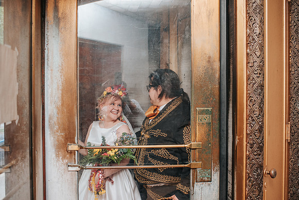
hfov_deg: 53.5
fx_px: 297
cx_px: 150
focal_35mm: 36
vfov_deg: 37.2
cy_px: 100
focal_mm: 35
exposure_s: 1/200
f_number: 3.5
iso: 1000
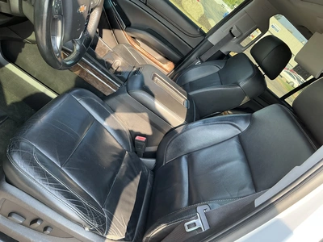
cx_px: 162
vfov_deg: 49.7
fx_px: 261
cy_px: 121
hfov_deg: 63.4
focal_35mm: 28
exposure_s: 1/122
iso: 40
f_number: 1.8
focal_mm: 3
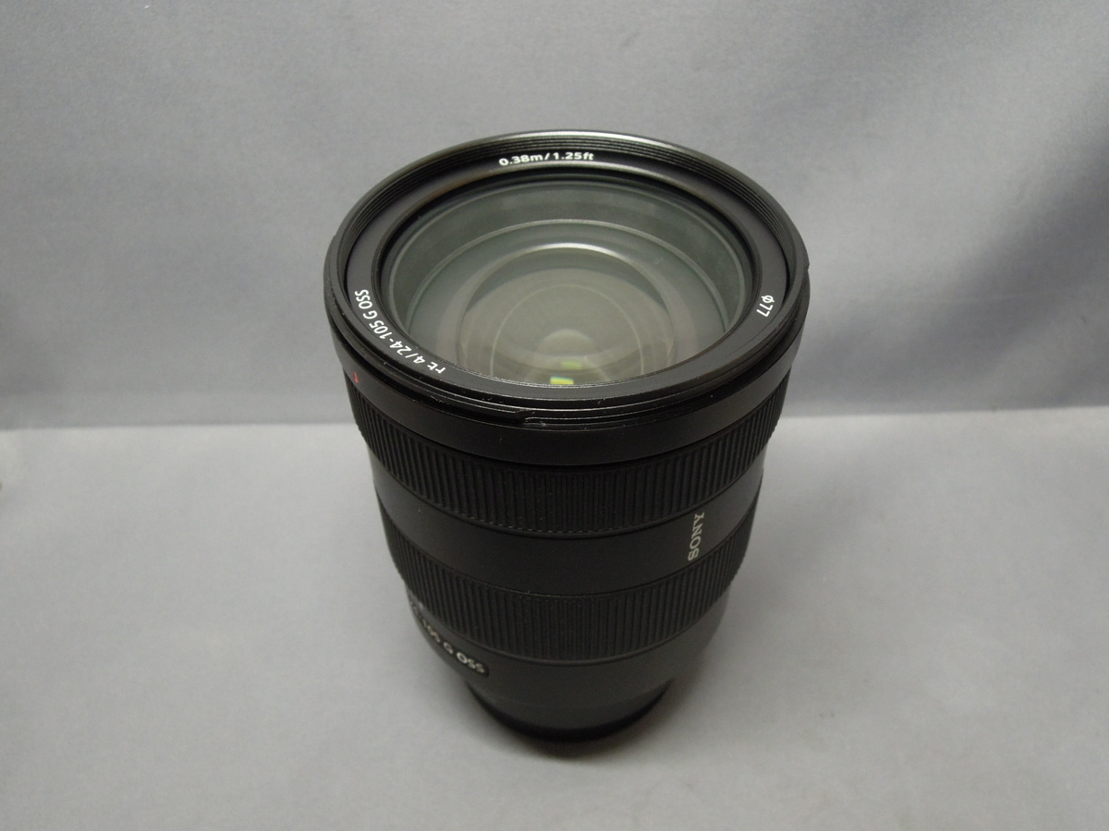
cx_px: 554
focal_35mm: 31
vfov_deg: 45.4
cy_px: 416
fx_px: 993
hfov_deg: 58.4
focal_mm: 5.5
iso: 400
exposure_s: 1/50
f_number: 3.3
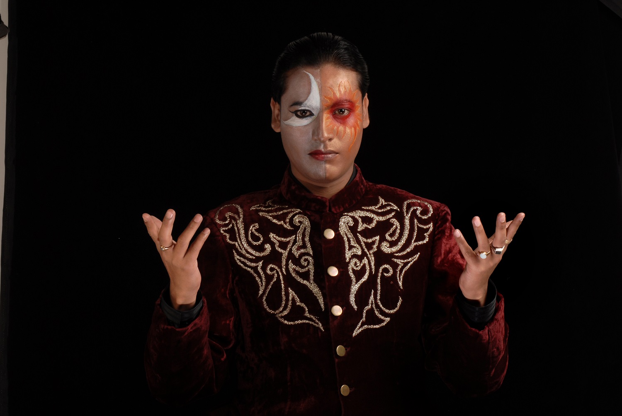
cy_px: 208
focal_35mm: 120
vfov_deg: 11.5
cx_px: 311
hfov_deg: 17.0
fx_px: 2076
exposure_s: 1/125
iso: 200
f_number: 22
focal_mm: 80
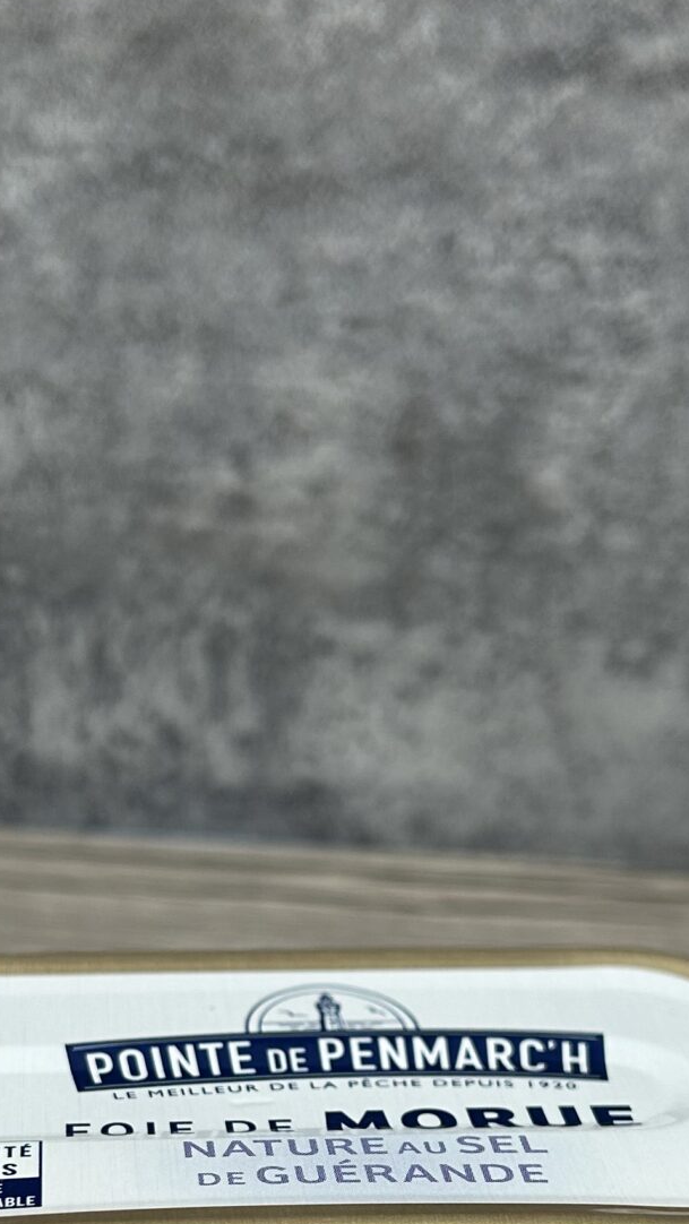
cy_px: 1077
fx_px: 2175
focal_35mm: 67
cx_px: 240
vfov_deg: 30.2
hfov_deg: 18.0
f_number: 1.5
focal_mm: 5.7
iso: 40
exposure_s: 1/281
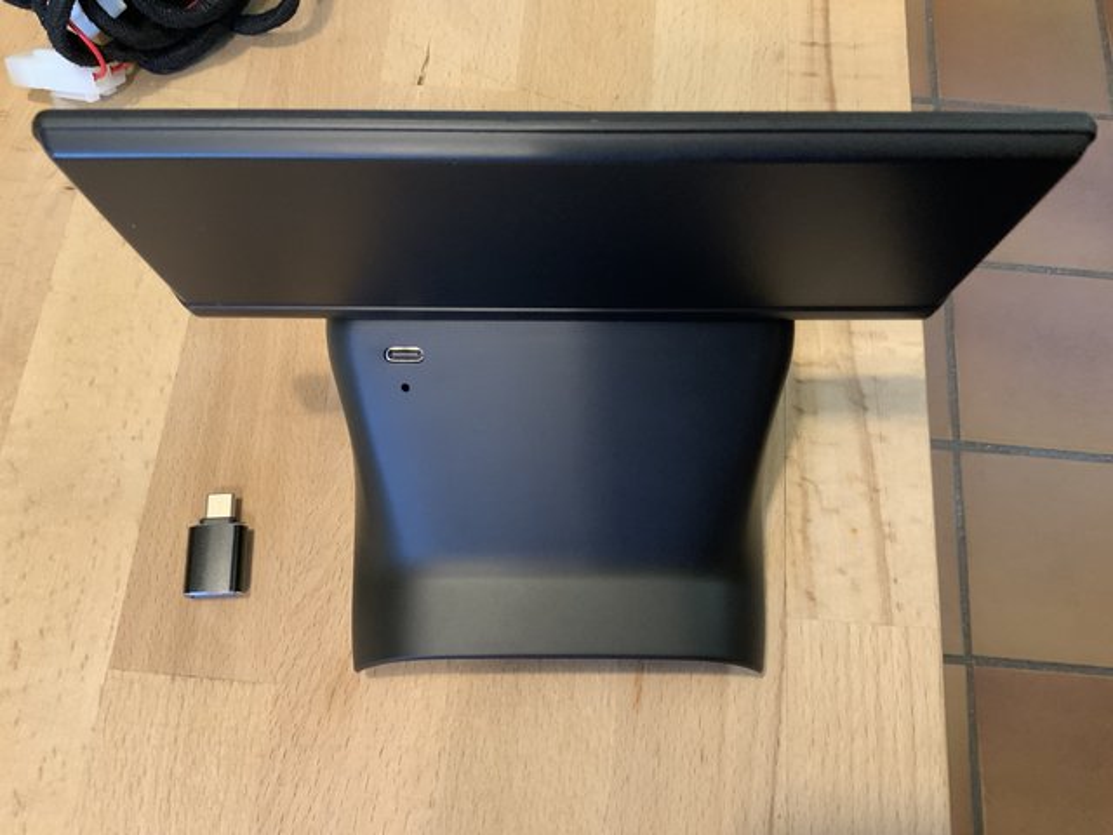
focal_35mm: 29
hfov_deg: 61.7
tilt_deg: -70.7
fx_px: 932
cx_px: 556
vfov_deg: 48.2
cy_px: 418
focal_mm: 3
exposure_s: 1/50
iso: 250
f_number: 1.8
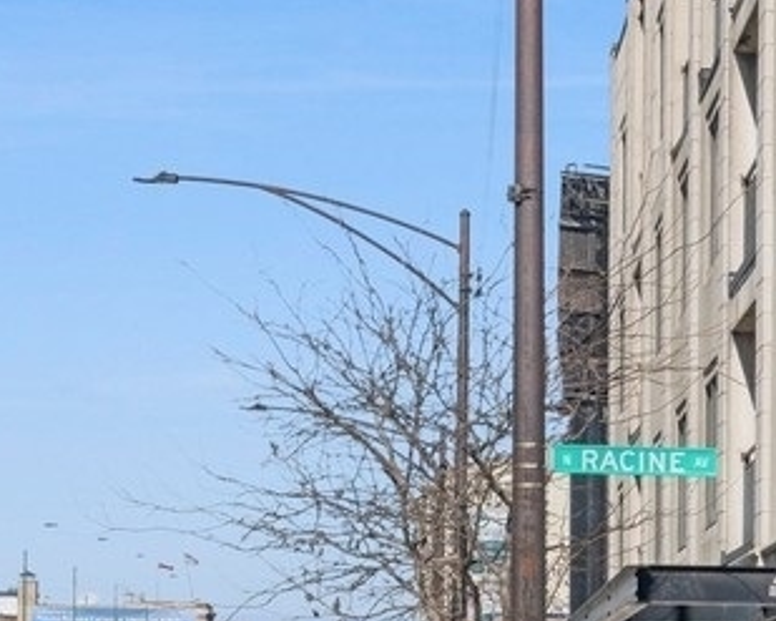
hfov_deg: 12.7
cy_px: -214
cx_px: 1303
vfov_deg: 10.7
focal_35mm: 141
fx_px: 3237
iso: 320
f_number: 8
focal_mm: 29
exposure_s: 1/3200
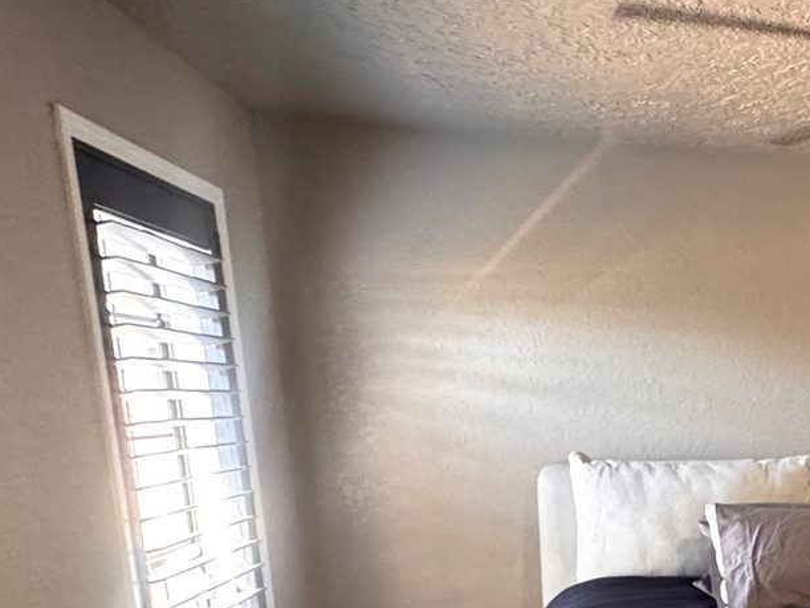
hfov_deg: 35.9
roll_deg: -0.3
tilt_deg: -11.8
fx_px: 1029
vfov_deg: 30.5
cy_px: 611
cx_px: 909
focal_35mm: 44
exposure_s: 1/60
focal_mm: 2.22
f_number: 2.2
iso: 400
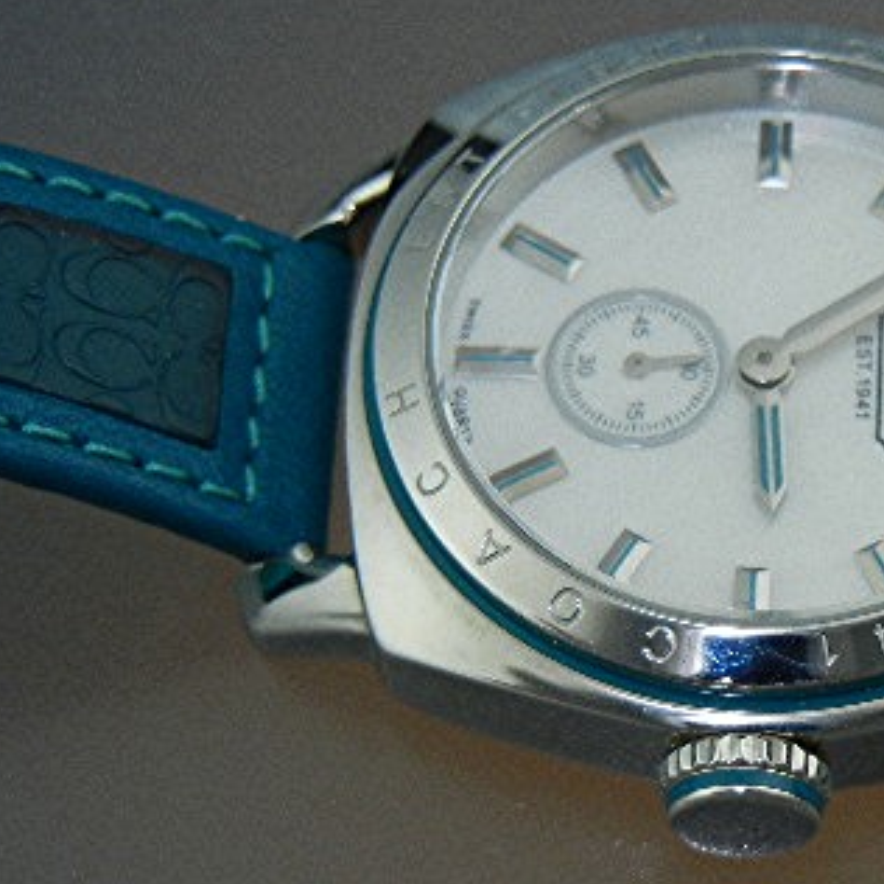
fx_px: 3987
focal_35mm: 138
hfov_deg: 12.5
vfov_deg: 12.6
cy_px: 529
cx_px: 850
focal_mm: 13.9
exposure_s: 1/30
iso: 200
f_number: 4.3
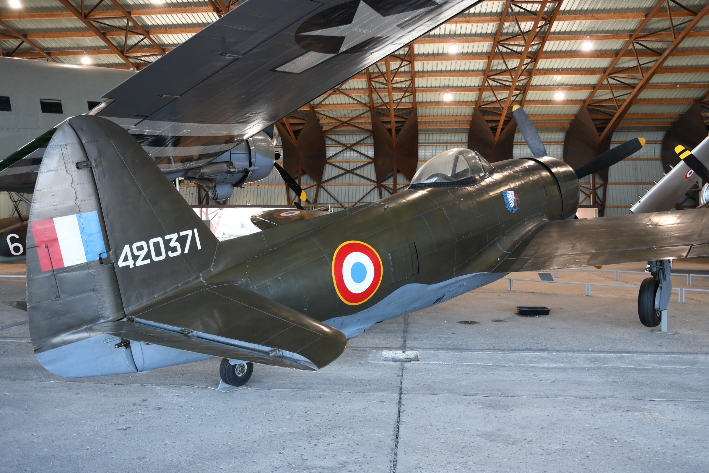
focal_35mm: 28
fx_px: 551
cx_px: 354
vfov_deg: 46.4
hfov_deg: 65.5
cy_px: 236
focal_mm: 19
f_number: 4
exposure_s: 1/60
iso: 320
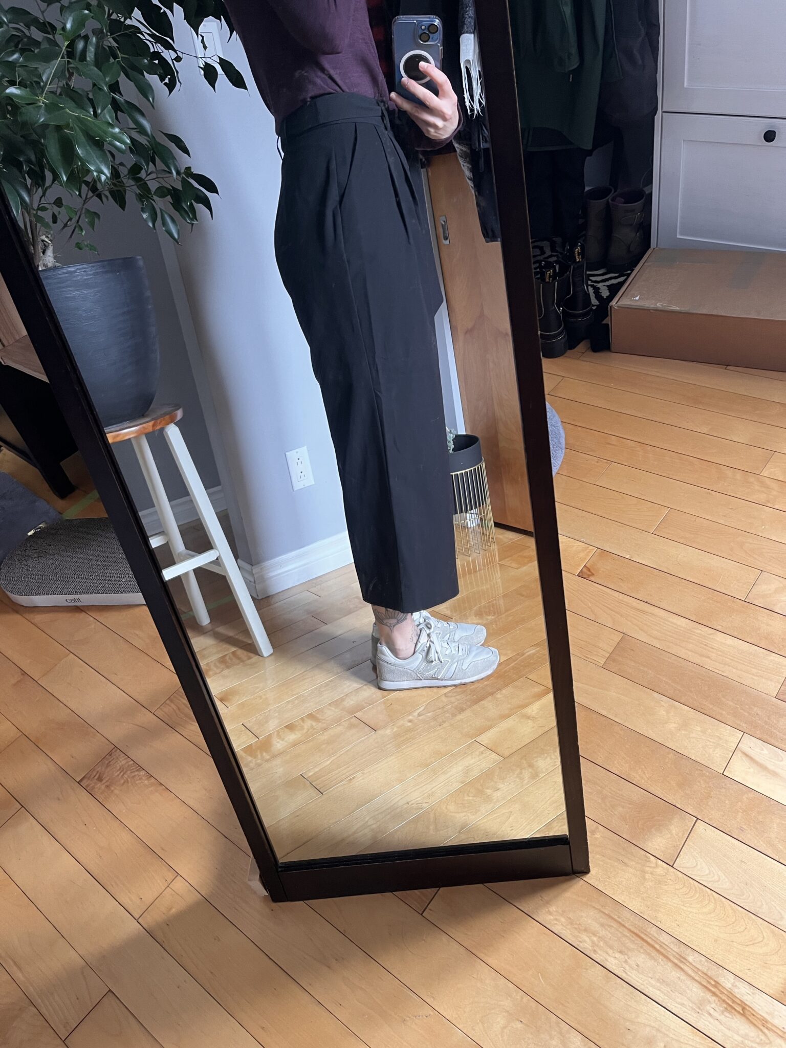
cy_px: 524
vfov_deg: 67.3
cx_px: 393
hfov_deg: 53.1
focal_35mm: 26
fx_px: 787
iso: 160
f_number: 1.6
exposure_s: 1/60
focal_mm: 5.1
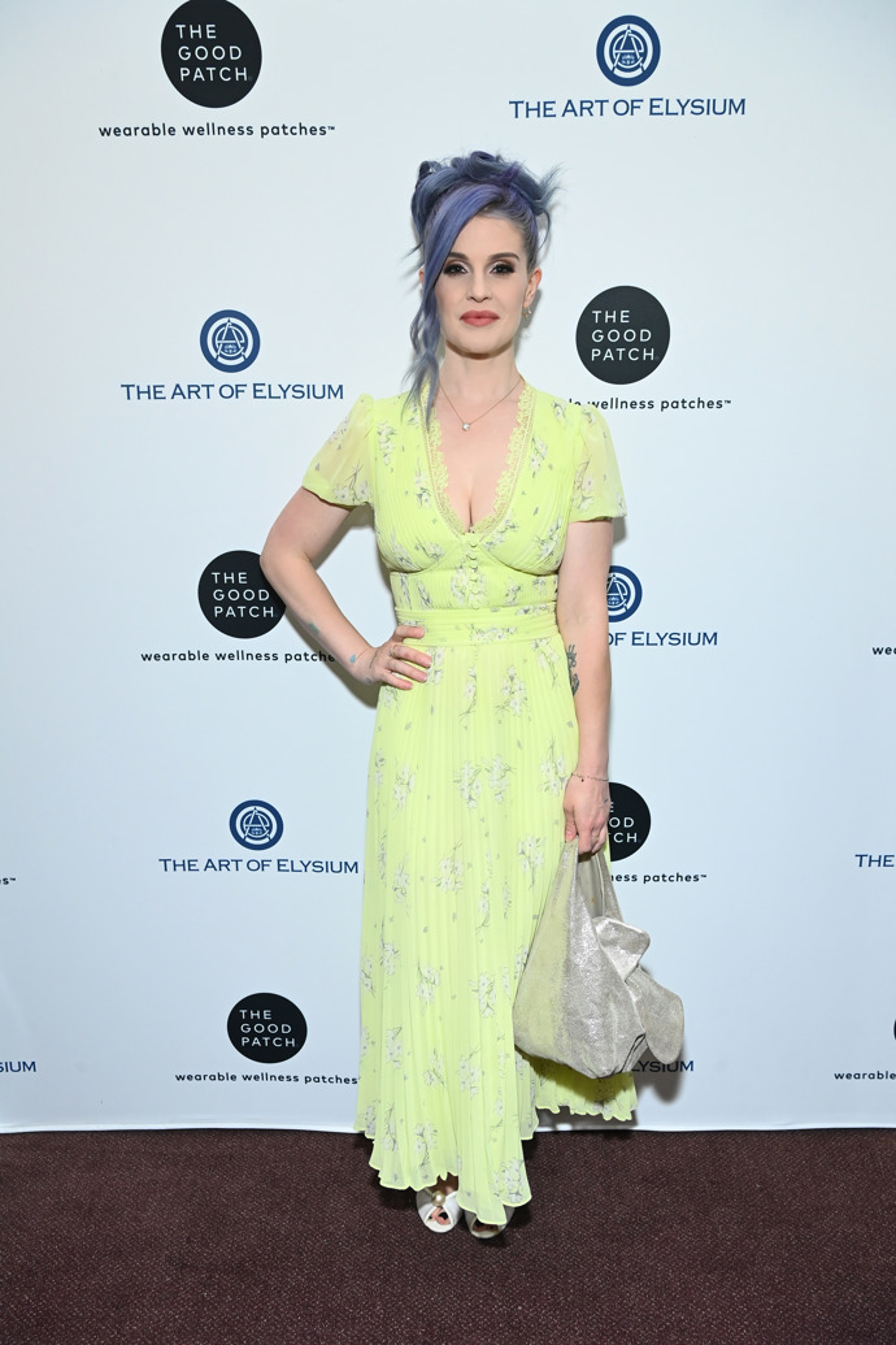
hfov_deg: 41.1
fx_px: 1195
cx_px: 448
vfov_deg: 58.7
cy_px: 672
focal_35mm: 32
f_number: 7.1
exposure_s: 1/100
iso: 2500
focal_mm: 32
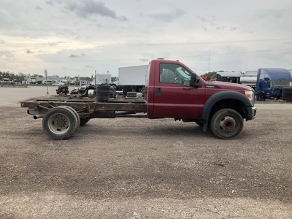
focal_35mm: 29
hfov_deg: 61.7
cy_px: 110
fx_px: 245
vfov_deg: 48.2
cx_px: 146
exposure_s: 1/944
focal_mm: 3
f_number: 1.8
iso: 25
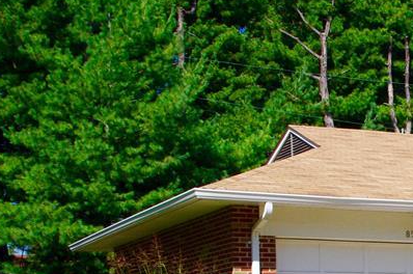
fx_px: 1065
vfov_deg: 14.0
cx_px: 534
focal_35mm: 93
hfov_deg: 20.1
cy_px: 361
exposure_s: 1/500
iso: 800
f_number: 14
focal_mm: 23.13
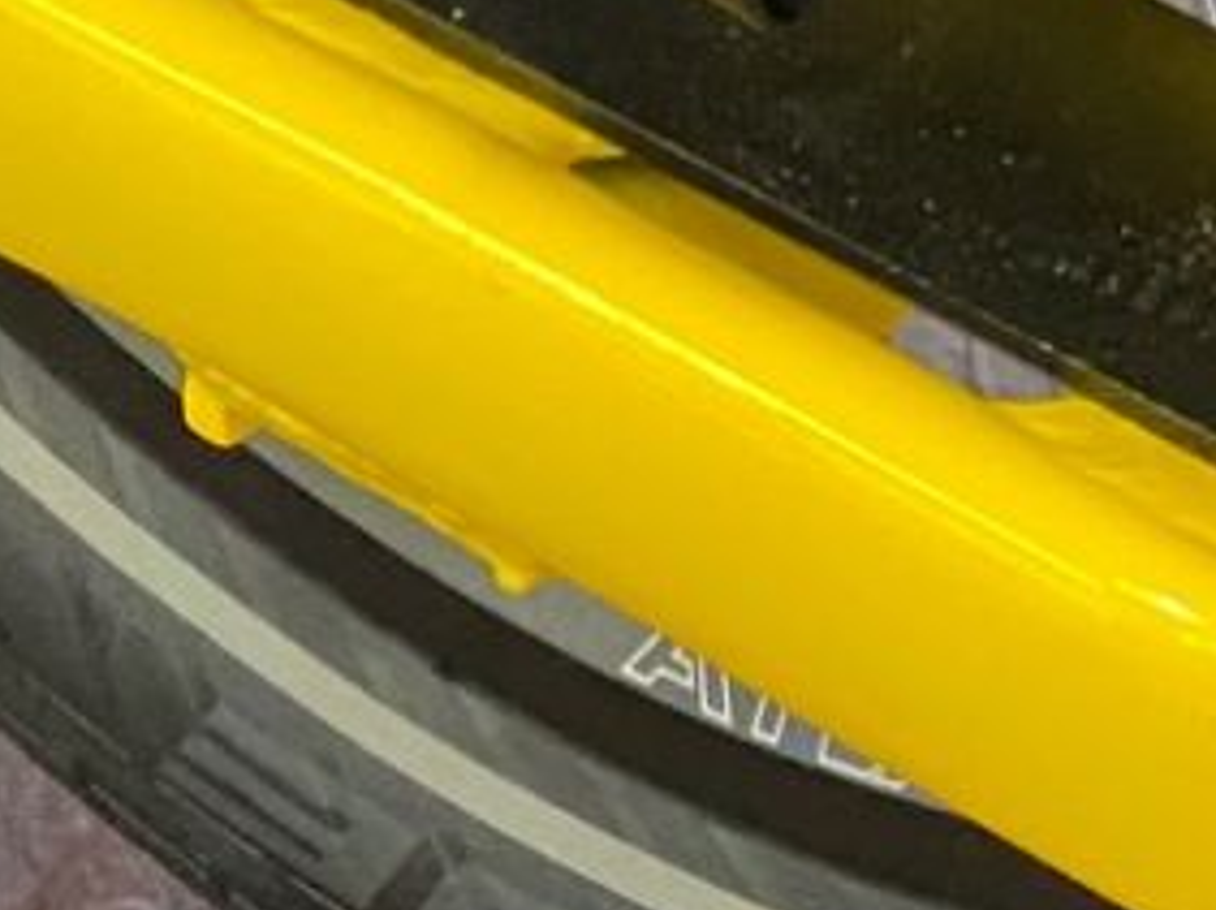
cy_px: -1777
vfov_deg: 3.9
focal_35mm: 369
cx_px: 155
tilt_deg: -30.5
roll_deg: +1.8
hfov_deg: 5.4
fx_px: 12951
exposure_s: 1/50
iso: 250
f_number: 2
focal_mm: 6
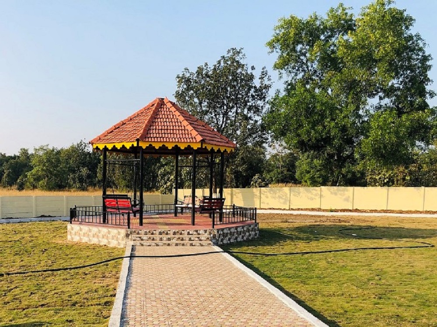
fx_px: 353
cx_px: 218
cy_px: 164
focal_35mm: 28
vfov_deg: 49.7
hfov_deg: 63.4
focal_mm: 4
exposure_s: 1/1171
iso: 20
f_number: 1.8
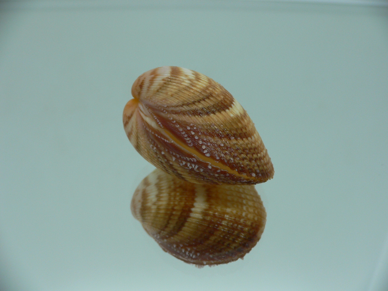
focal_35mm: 35
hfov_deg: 52.6
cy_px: 146
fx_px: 392
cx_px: 194
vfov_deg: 40.7
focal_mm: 4.6
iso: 80
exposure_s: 1/60
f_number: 2.8
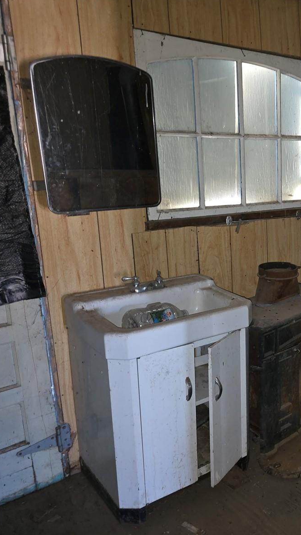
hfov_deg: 30.1
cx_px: 350
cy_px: 267
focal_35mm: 34
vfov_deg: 58.0
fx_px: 483
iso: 200
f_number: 1.7
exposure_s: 1/12
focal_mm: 6.3
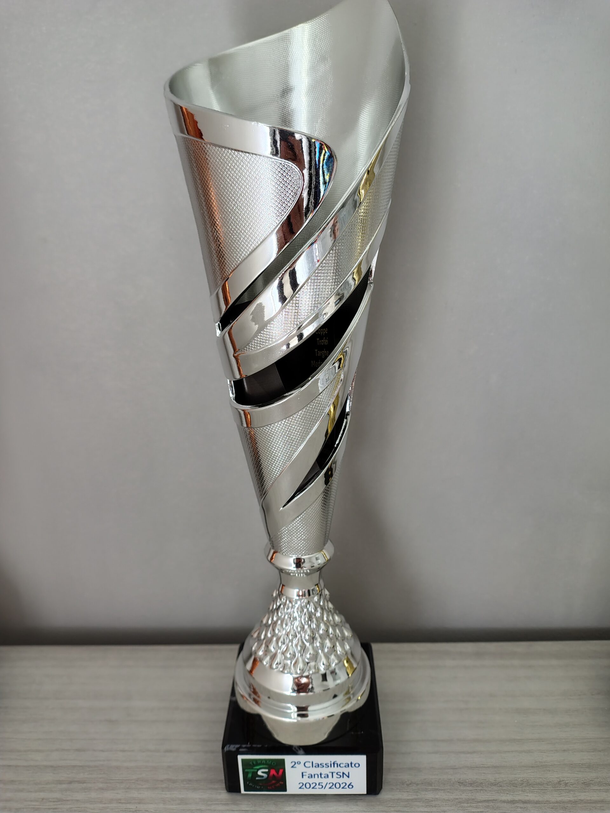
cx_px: 305
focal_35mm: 25
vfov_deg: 69.4
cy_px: 406
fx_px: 587
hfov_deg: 54.9
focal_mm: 4.71
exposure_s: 1/50.1
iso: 273
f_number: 1.7
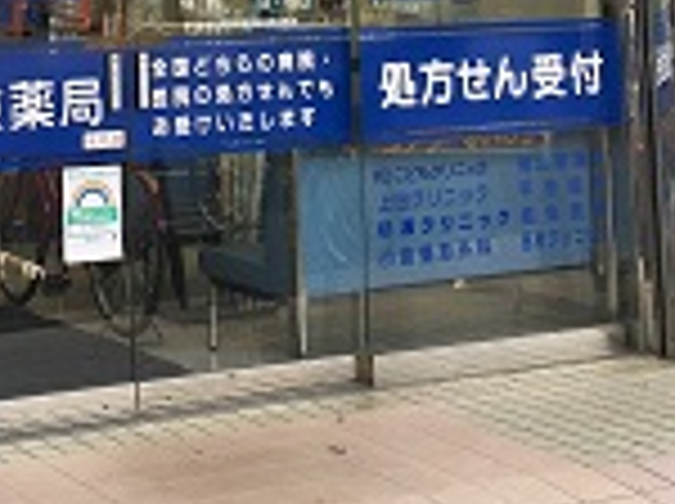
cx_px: 18
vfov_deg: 14.8
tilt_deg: +6.1
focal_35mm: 93
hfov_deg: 20.5
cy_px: -234
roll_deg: +0.7
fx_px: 1811
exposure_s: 1/469
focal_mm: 4.15
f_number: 2.2
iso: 25
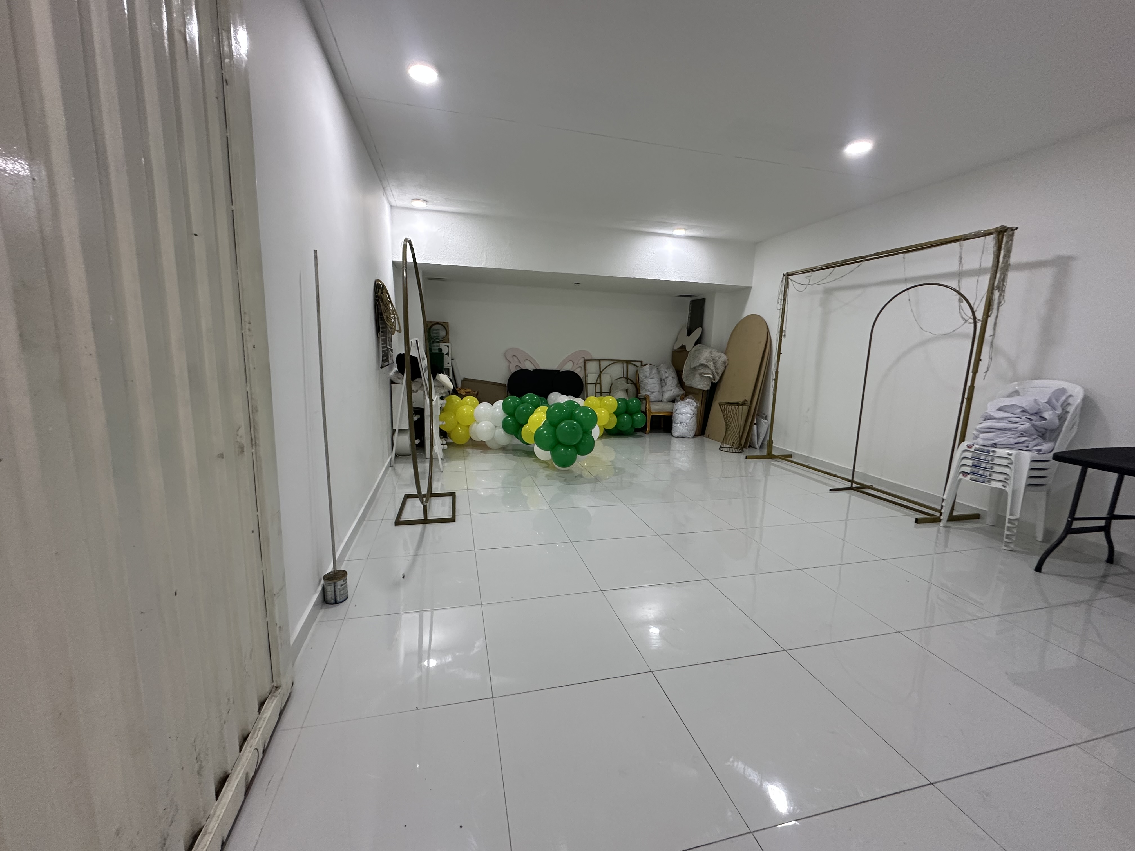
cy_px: 426
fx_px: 459
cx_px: 568
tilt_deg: -8.3
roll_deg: -2.4
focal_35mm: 14
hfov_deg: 102.1
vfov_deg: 85.7
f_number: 2.2
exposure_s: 1/60
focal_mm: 2.22
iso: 250
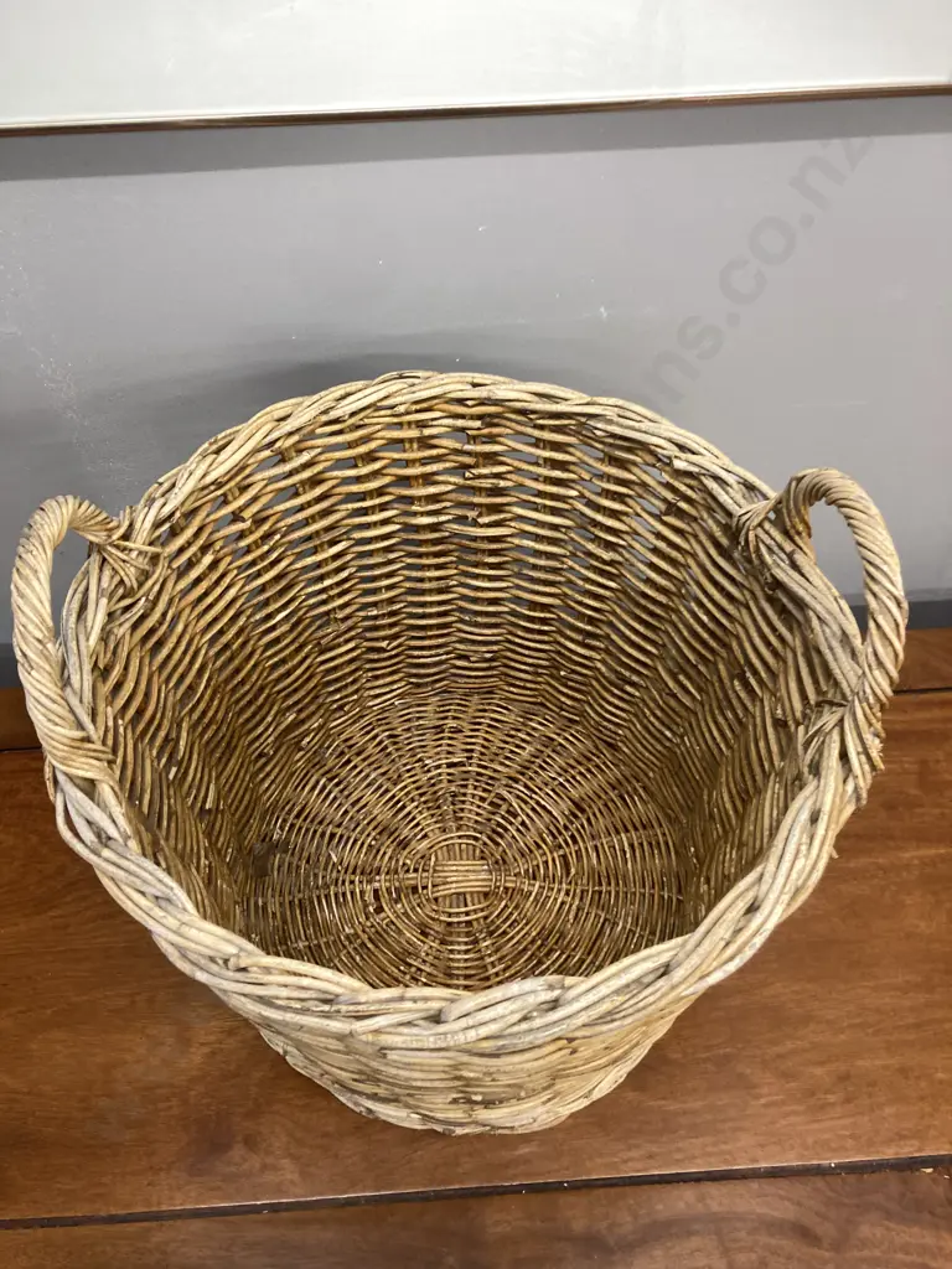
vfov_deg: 63.4
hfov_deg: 49.7
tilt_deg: -53.1
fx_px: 1027
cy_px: 634
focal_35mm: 28
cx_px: 476
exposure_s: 1/50
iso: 160
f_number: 1.8
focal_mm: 3.99
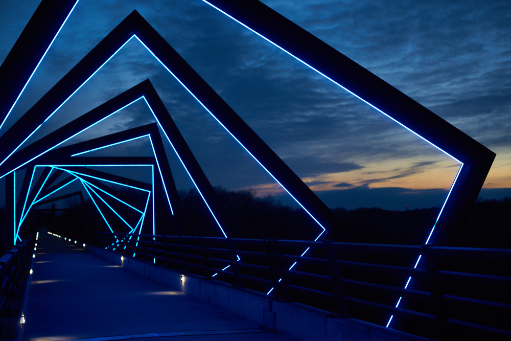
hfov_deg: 39.6
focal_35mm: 50
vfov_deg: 27.0
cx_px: 256
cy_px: 170
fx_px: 710
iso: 200
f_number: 4
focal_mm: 50
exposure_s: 1/30
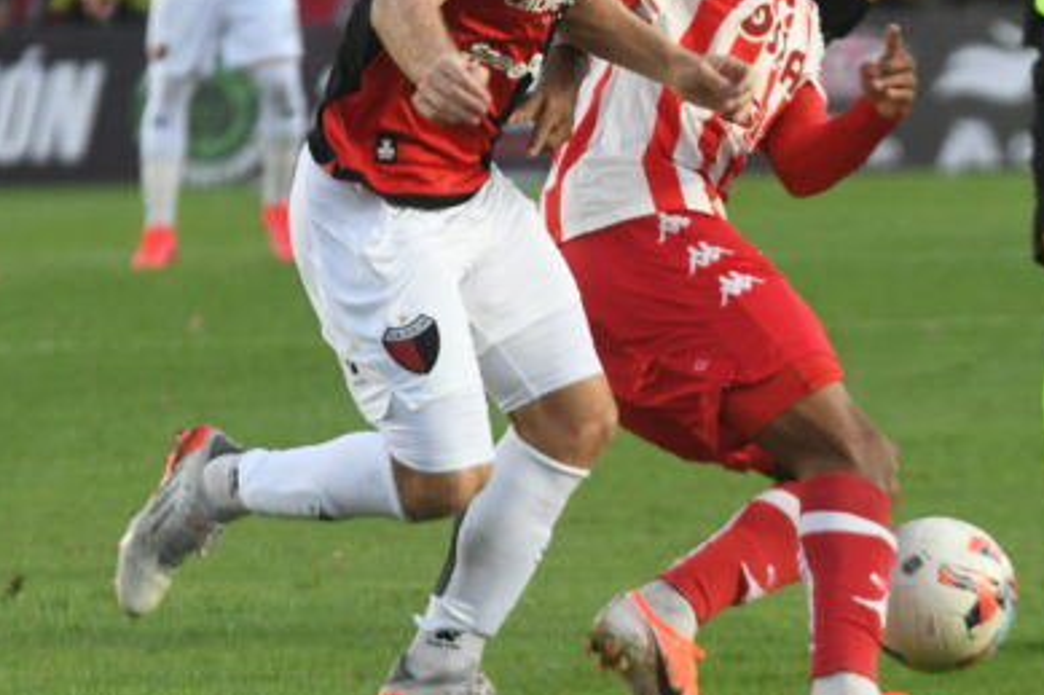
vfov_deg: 2.4
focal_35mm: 565
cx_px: 778
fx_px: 16377
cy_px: 209
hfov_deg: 3.7
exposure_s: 1/1000
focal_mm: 200
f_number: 4.5
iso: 2000
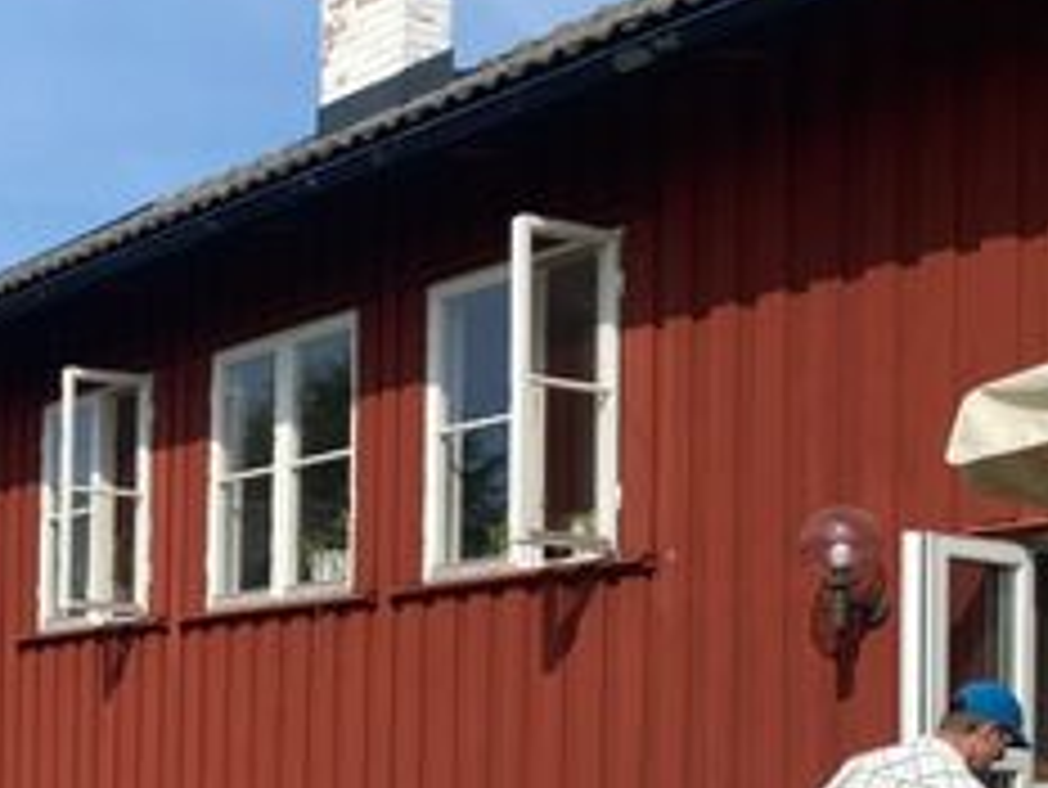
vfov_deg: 21.1
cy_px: 802
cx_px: -189
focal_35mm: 67
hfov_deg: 26.0
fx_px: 2029
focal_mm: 4.25
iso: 32
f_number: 1.8
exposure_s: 1/3401
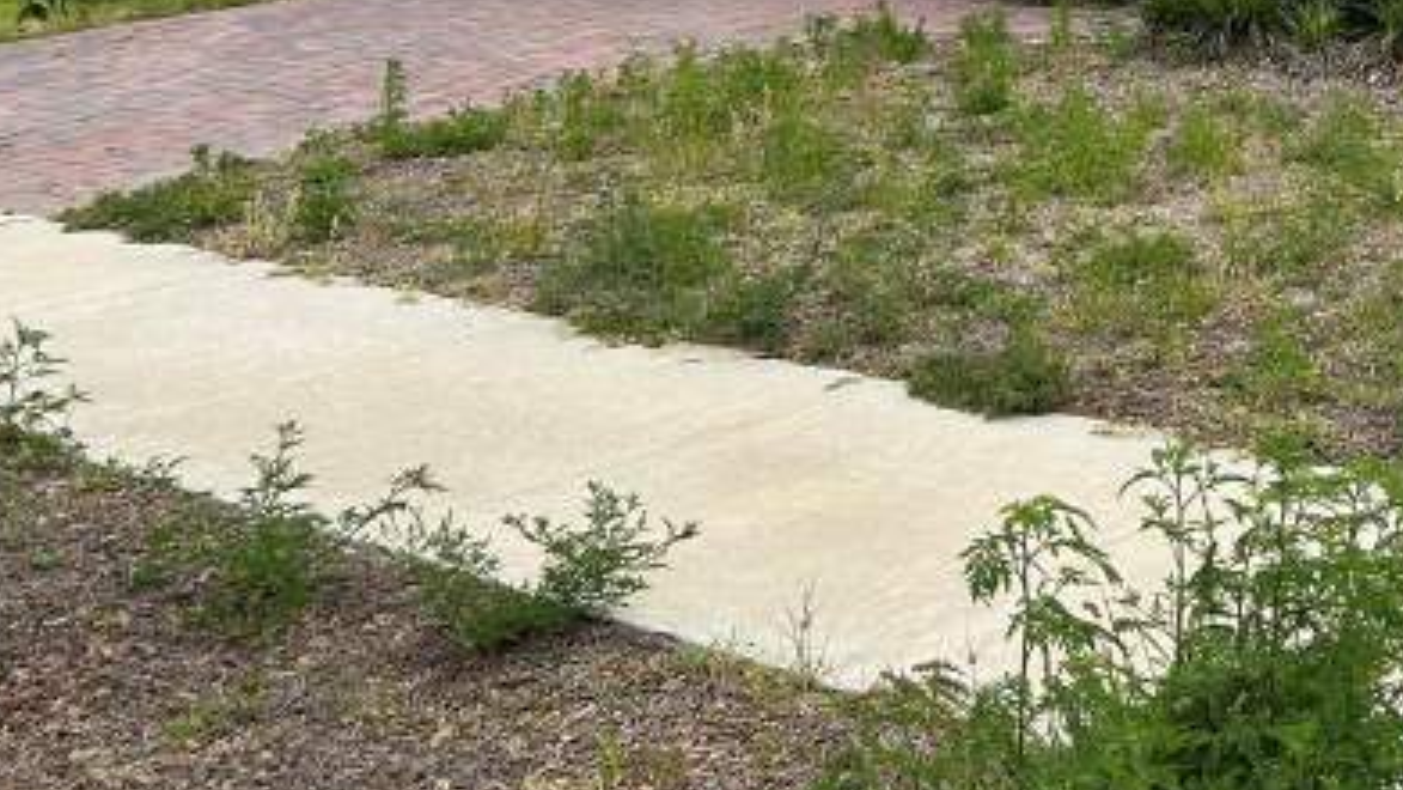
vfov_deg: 19.8
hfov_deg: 33.1
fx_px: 2158
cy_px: -97
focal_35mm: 58
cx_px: 1396
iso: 50
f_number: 1.5
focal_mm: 5.7
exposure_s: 1/2123
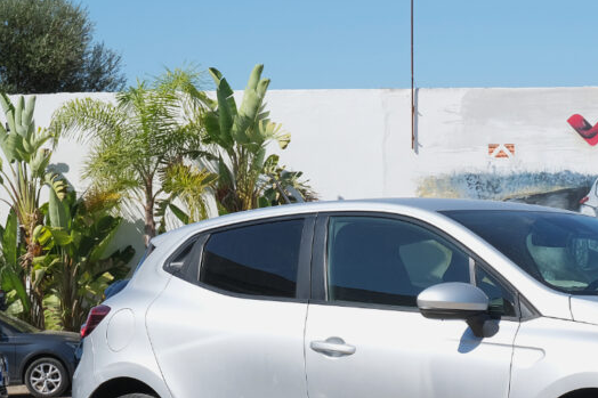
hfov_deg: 15.5
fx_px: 2175
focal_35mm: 131
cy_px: 369
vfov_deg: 10.4
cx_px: 519
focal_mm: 44.5
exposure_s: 1/250
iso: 160
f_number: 9
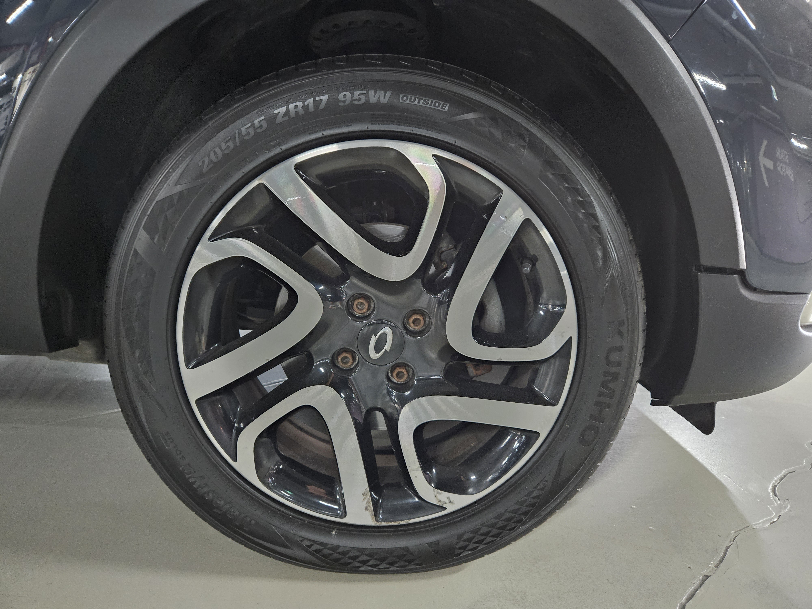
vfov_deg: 58.9
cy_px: 304
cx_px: 406
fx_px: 540
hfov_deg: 73.9
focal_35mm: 23
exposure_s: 1/40
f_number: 1.8
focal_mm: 5.4
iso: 640
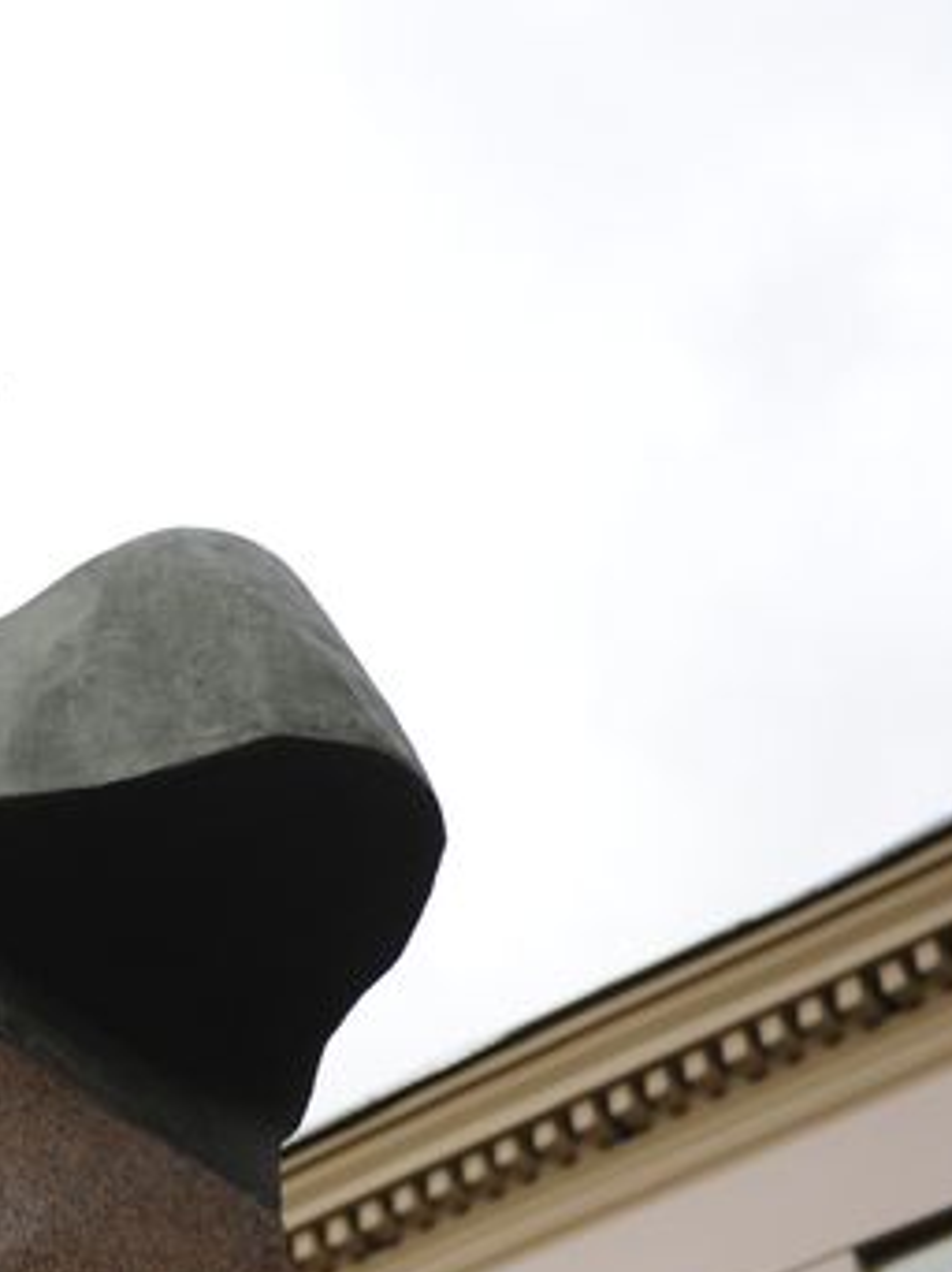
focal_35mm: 122
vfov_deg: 16.2
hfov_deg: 11.8
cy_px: 584
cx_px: -316
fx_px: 4479
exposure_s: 1/250
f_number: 4
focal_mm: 62
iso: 320
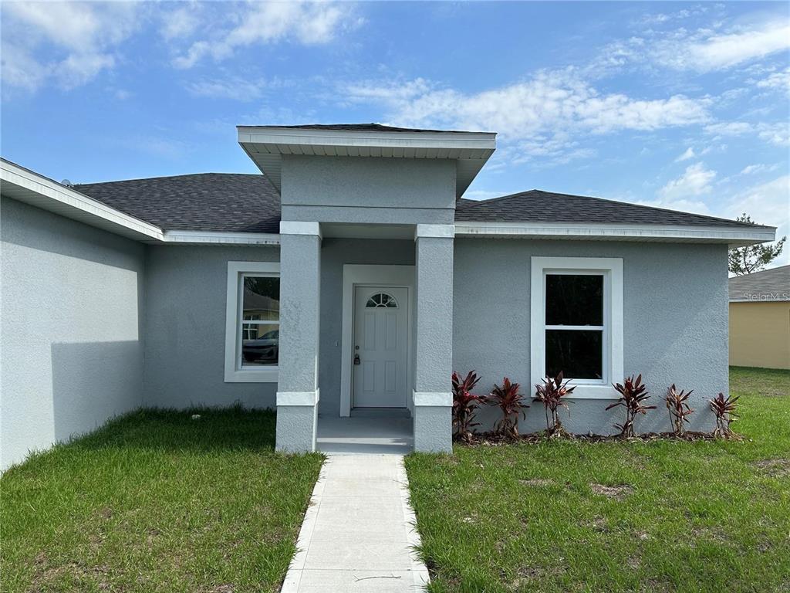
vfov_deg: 56.8
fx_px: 548
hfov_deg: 71.6
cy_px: 296
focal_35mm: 24
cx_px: 395
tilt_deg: +2.1
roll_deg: -1.0
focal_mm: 6.86
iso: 80
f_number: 1.78
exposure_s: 1/3861
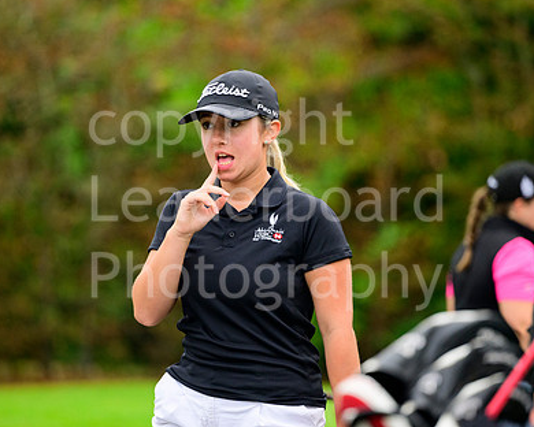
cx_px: 268
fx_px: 4188
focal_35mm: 265
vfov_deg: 5.8
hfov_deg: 7.3
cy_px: 211
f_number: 2.8
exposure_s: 1/2500
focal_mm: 190
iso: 2000
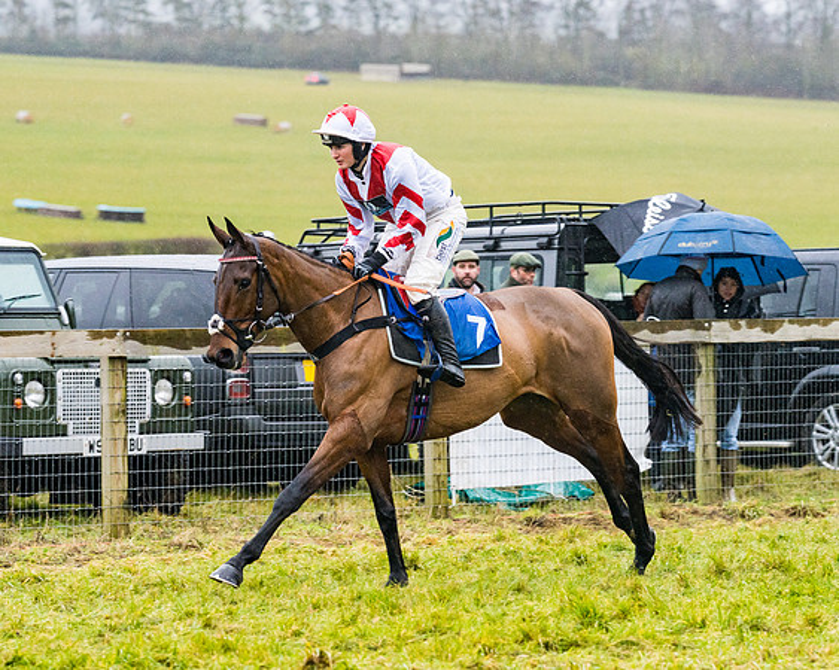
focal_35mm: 186
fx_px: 4616
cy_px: 353
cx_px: 409
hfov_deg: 10.4
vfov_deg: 8.3
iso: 1600
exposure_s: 1/1000
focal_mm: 135
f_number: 4
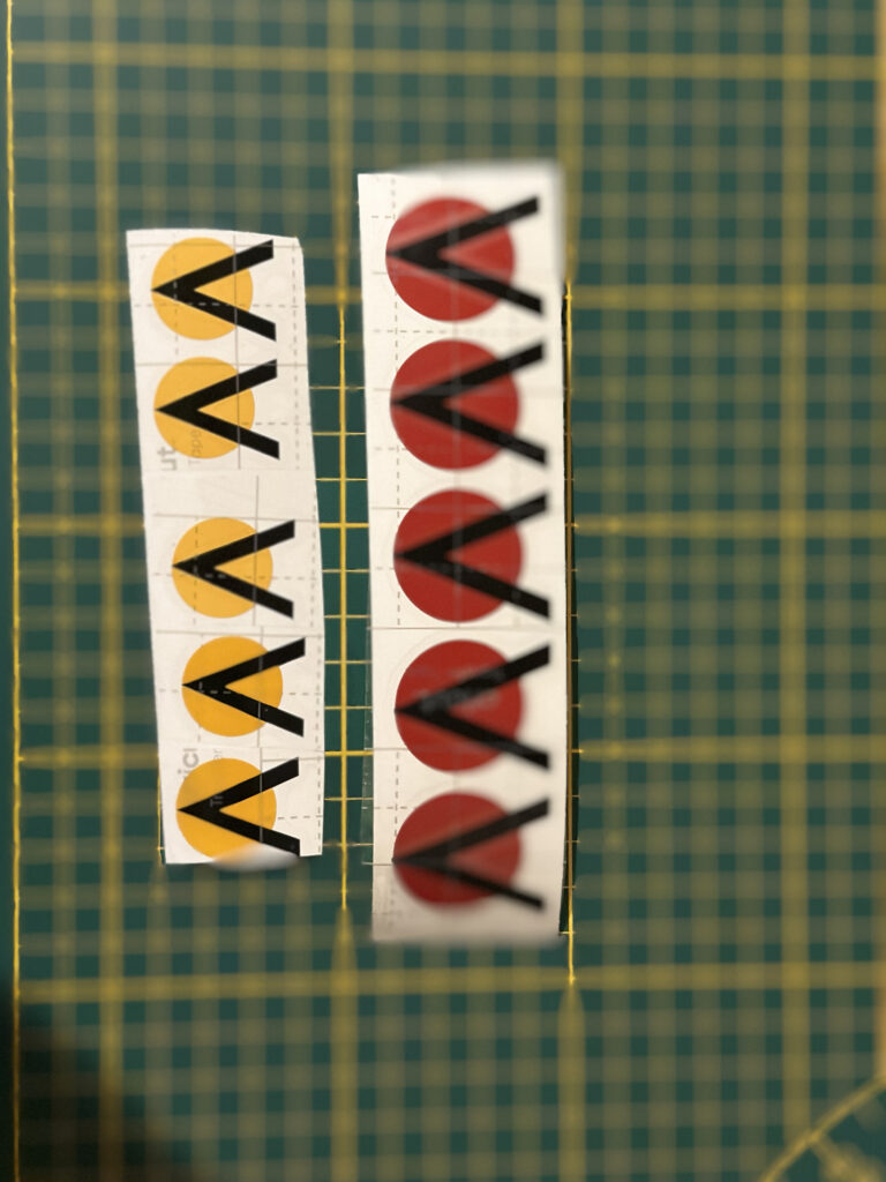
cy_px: 591
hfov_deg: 30.3
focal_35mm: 48
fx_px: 1638
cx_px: 443
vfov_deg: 39.7
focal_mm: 6.86
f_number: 1.78
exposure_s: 1/36
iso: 800
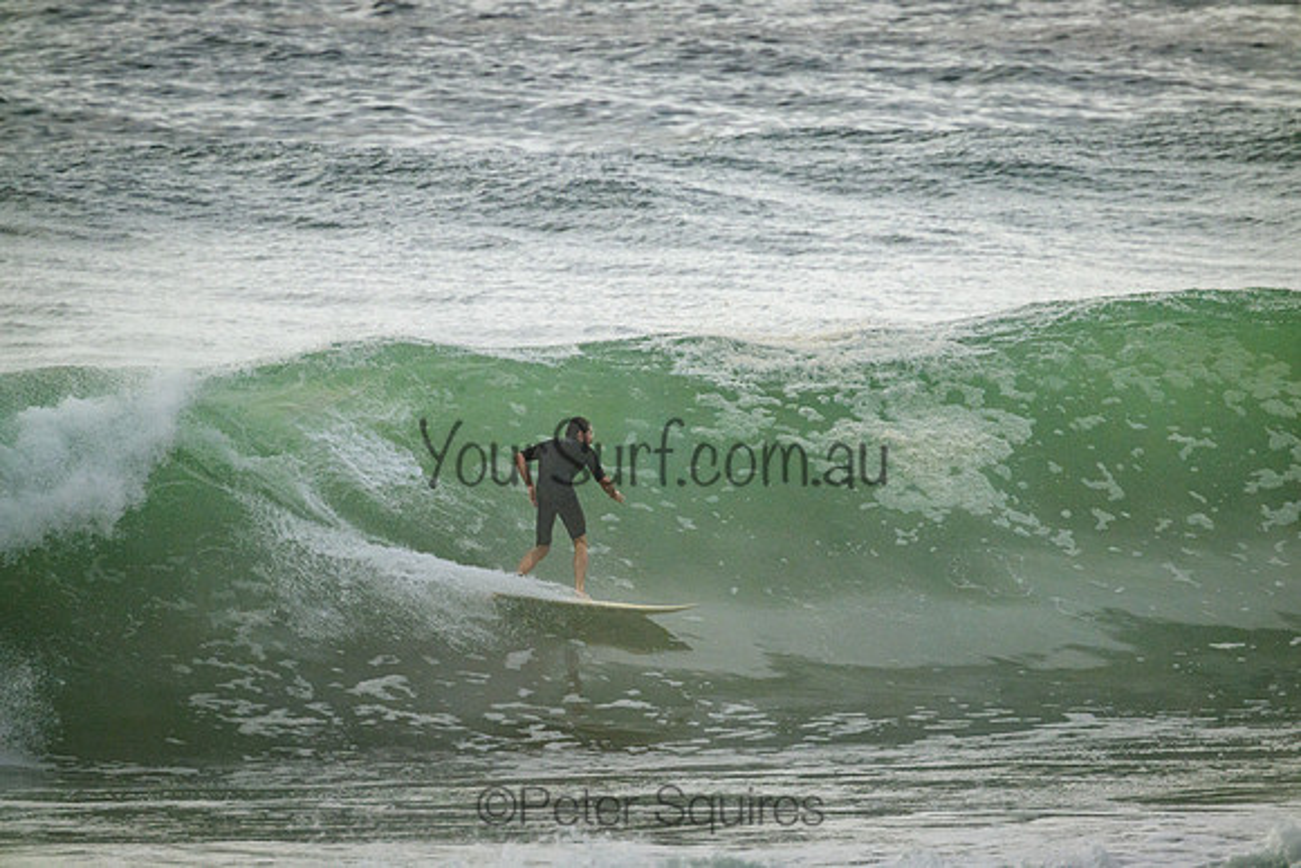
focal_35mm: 800
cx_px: 650
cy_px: 434
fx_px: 28917
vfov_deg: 1.7
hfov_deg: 2.6
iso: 1600
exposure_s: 1/2500
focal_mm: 800
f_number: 11
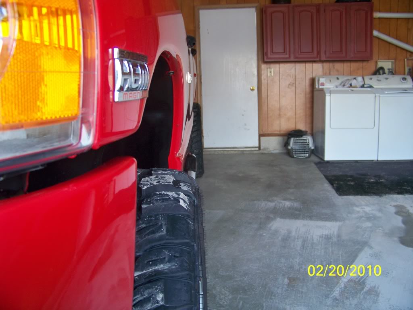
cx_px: 206
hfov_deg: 55.4
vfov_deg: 42.9
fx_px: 394
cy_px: 155
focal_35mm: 33
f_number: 2.8
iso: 160
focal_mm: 5.85
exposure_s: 1/30
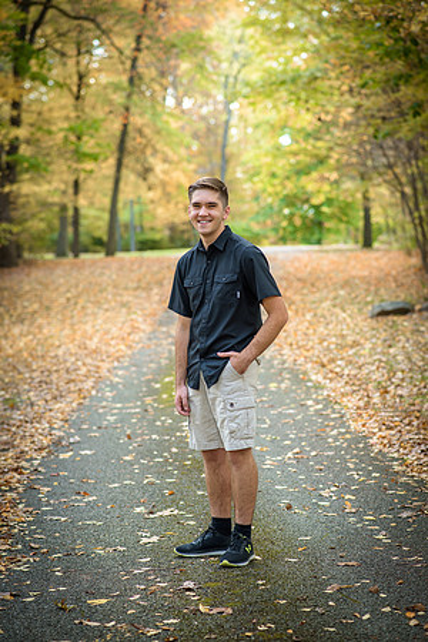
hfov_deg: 16.1
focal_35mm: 85
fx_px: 1516
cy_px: 321
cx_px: 214
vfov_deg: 23.9
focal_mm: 85
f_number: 3.2
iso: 560
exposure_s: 1/400
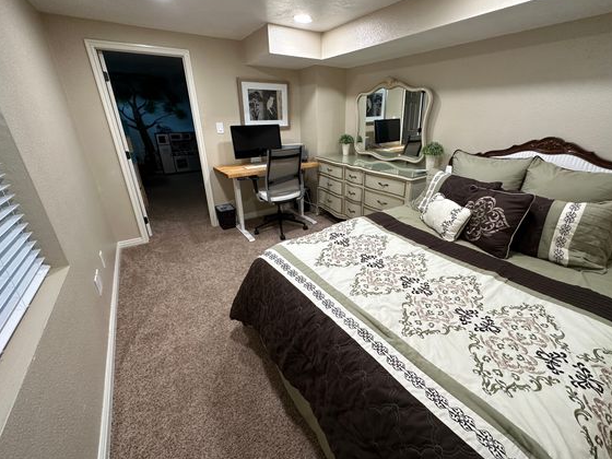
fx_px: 265
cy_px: 216
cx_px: 325
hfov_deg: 98.1
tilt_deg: -21.1
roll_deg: +0.2
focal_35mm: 15
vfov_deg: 81.7
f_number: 2.2
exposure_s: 1/60
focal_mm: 2.22
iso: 160
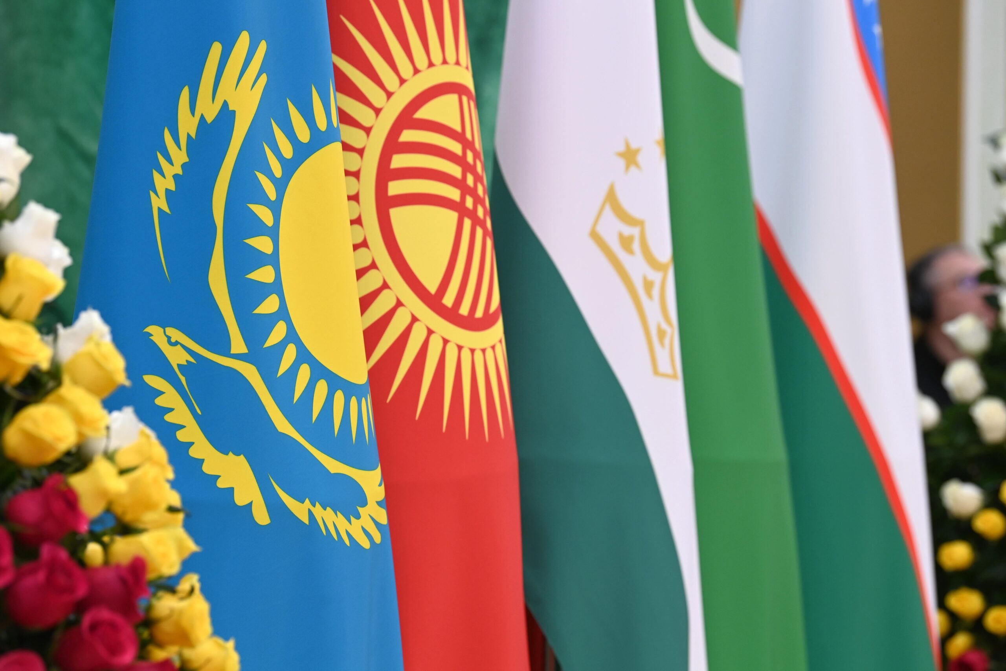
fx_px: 4052
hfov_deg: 14.2
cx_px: 503
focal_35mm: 145
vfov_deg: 9.5
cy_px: 336
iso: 1000
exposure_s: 1/320
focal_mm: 145
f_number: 4.5
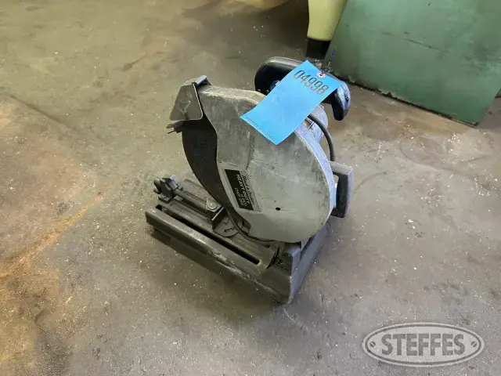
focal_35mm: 24
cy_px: 188
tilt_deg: -45.9
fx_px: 347
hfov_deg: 71.6
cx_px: 250
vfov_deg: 56.8
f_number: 1.78
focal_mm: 6.86
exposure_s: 1/60
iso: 640
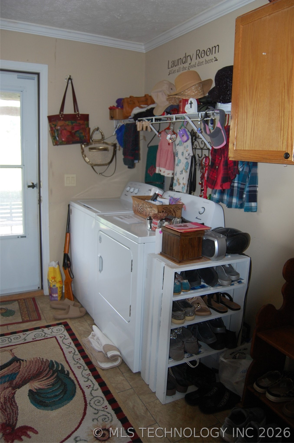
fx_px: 331
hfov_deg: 47.8
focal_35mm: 27
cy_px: 222
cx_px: 147
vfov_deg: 67.4
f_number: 3.5
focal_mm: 18
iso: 400
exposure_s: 1/60
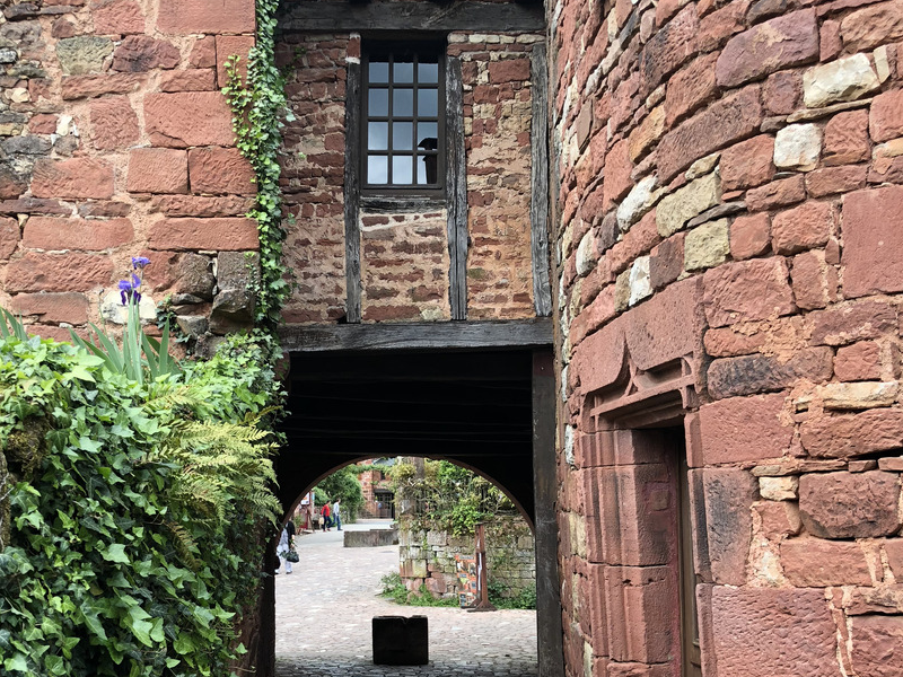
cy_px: 425
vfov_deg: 34.2
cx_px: 405
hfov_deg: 44.7
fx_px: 1096
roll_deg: -0.1
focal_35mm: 42
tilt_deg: +7.5
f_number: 1.8
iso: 20
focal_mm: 4
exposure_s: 1/130
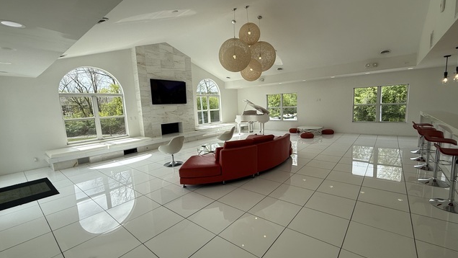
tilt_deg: -7.0
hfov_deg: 99.3
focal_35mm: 16
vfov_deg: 67.1
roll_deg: +2.9
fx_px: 194
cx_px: 236
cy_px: 130
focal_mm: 2.22
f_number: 2.2
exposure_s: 1/789
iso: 50
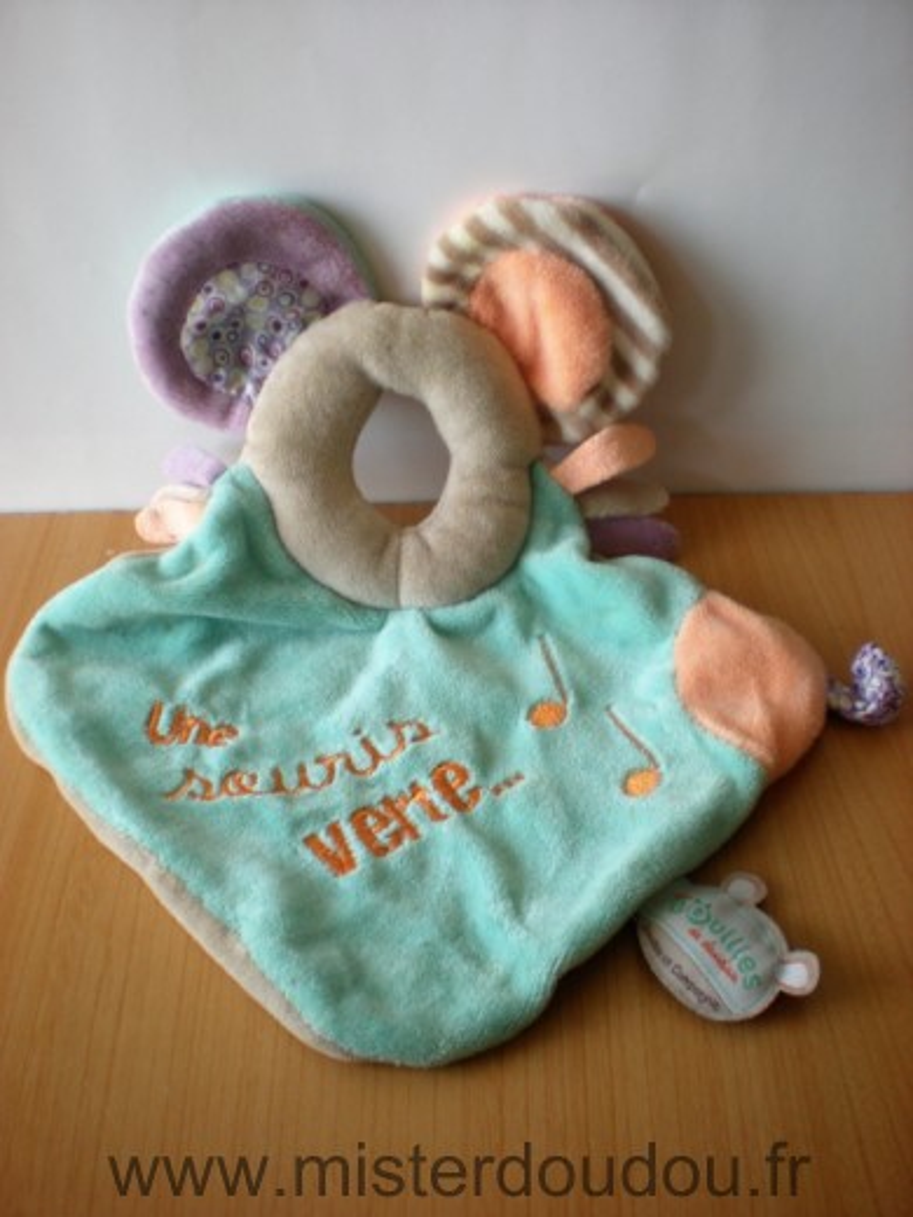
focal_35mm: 38
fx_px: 1336
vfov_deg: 49.0
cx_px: 456
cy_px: 608
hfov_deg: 37.7
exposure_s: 1/59.7
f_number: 3.1
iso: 108
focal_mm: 6.3
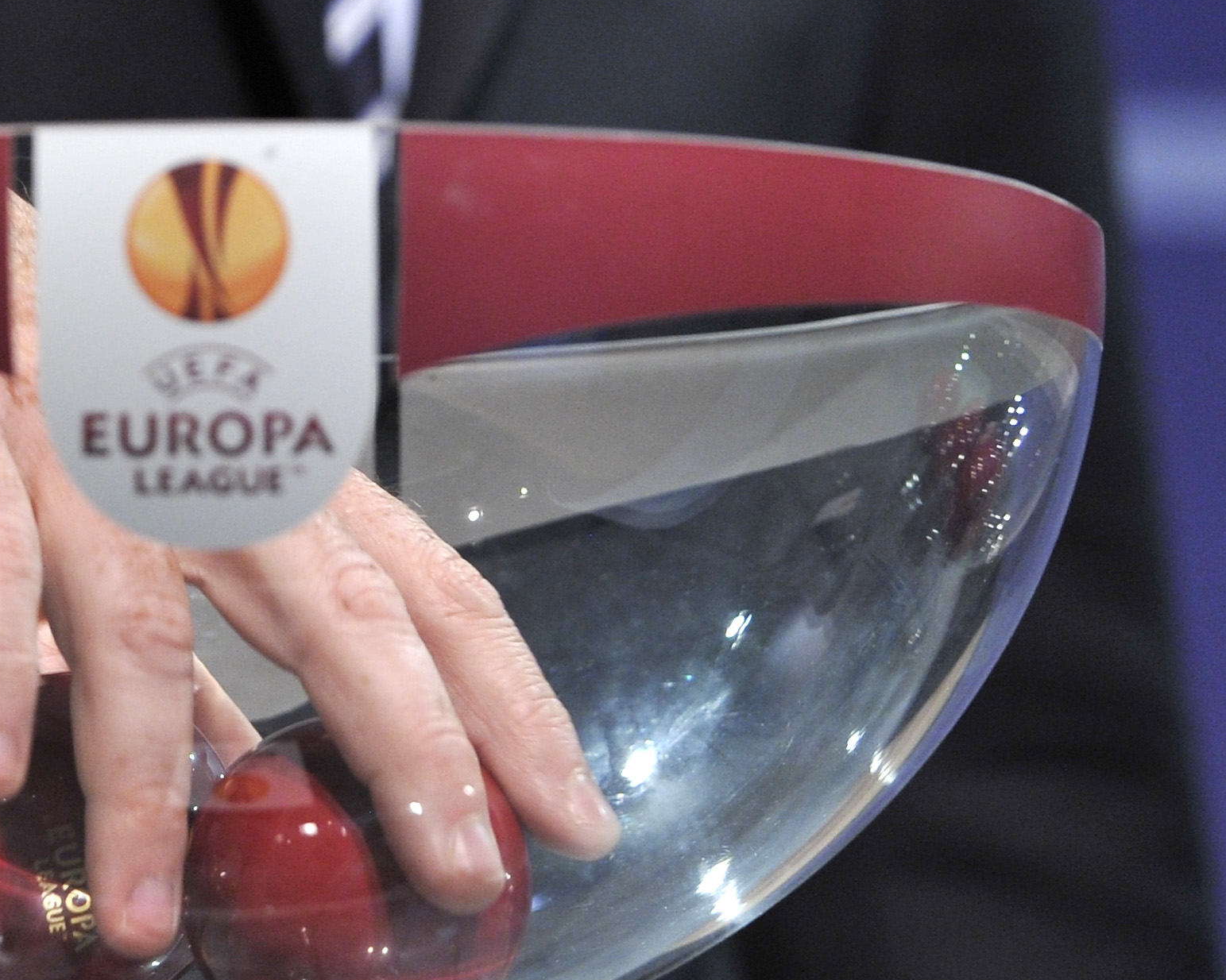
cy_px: 687
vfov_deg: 4.2
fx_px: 13242
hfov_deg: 5.3
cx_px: 238
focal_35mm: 365
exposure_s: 1/200
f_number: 4
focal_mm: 200
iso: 1250
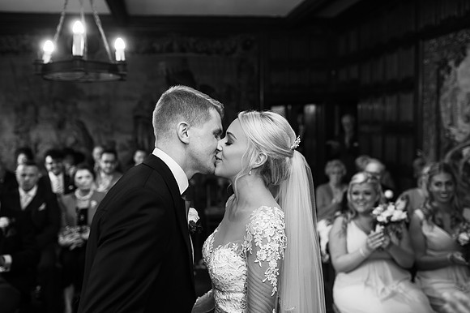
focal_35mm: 35
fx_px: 457
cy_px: 156
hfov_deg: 54.5
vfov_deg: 37.8
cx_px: 235
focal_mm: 35
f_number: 2.5
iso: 500
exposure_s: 1/80
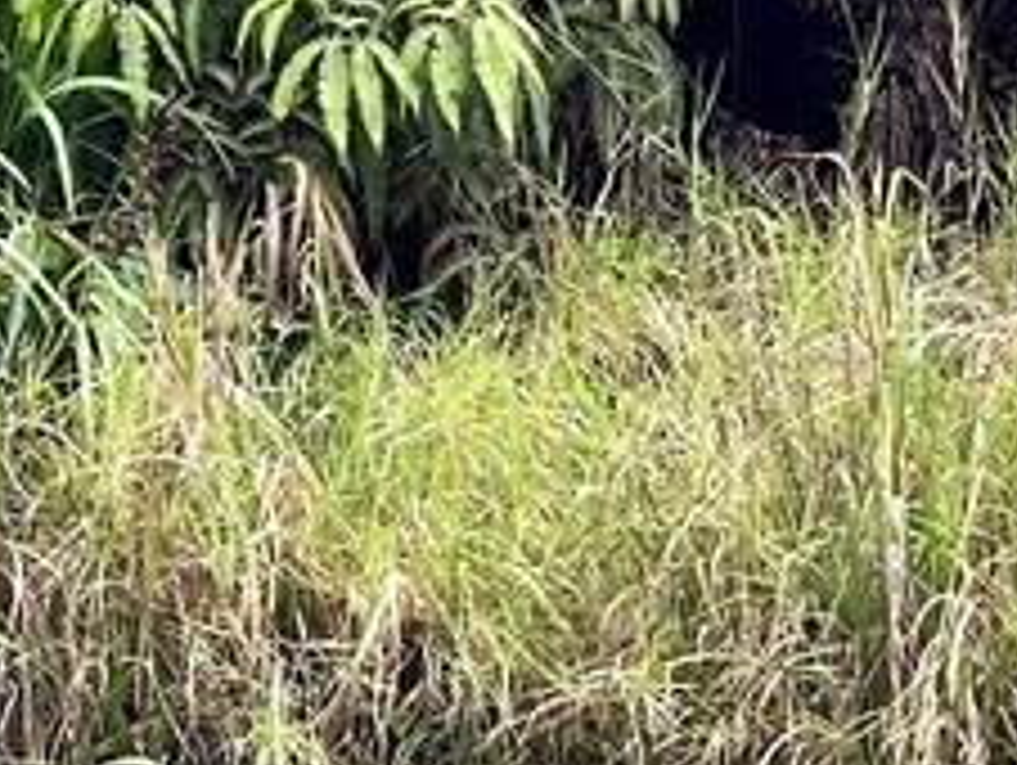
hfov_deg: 13.1
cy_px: -842
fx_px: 4323
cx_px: -176
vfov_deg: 9.4
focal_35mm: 147
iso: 50
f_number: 1.6
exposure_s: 1/184
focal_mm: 5.1
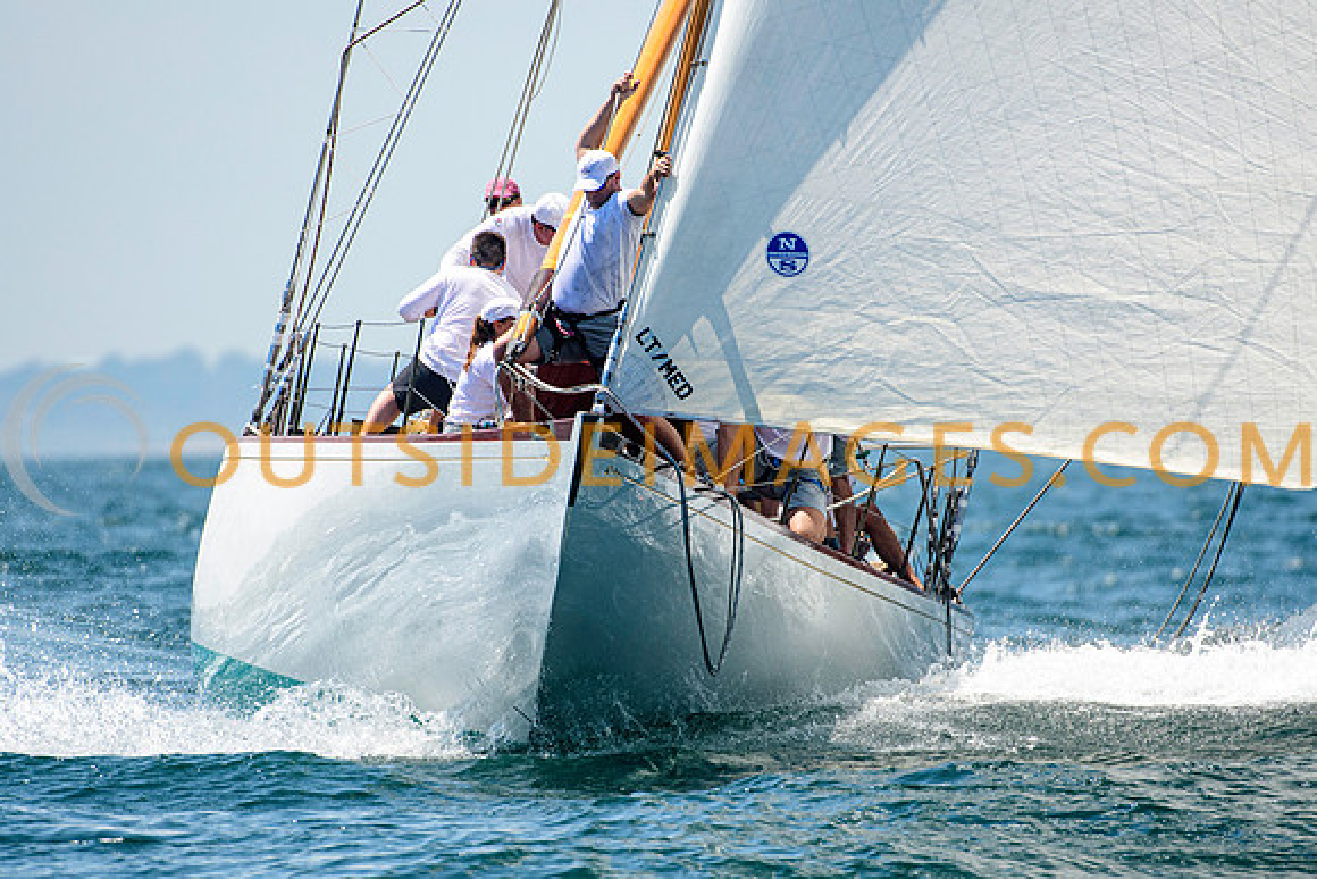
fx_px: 23038
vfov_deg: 2.2
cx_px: 658
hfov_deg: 3.3
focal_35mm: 630
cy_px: 440
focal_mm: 400
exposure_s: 1/3200
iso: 400
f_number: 5
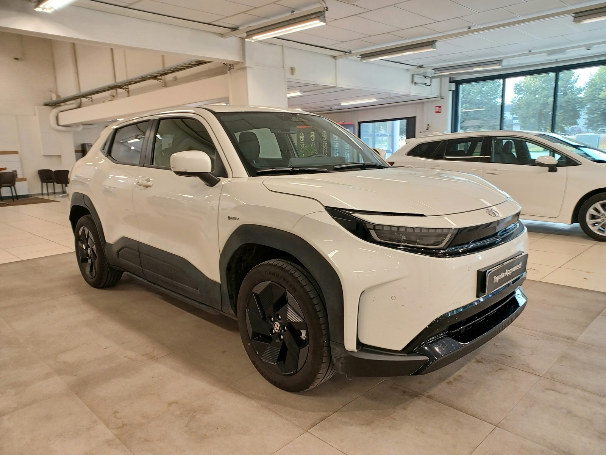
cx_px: 303
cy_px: 228
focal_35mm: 25
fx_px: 438
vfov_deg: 54.9
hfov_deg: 69.4
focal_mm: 4.6
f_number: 1.8
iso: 80
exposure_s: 1/50
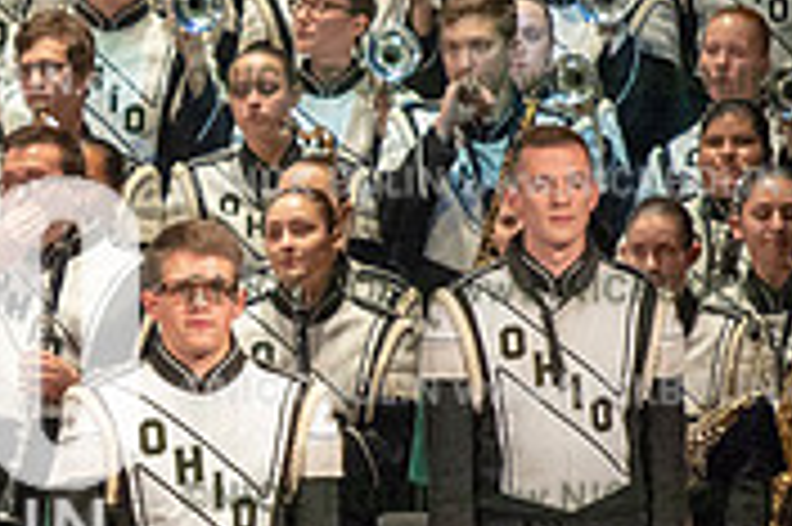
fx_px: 15188
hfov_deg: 3.0
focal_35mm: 691
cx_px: -180
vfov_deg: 2.0
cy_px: 391
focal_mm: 210
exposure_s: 1/320
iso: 8000
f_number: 5.6
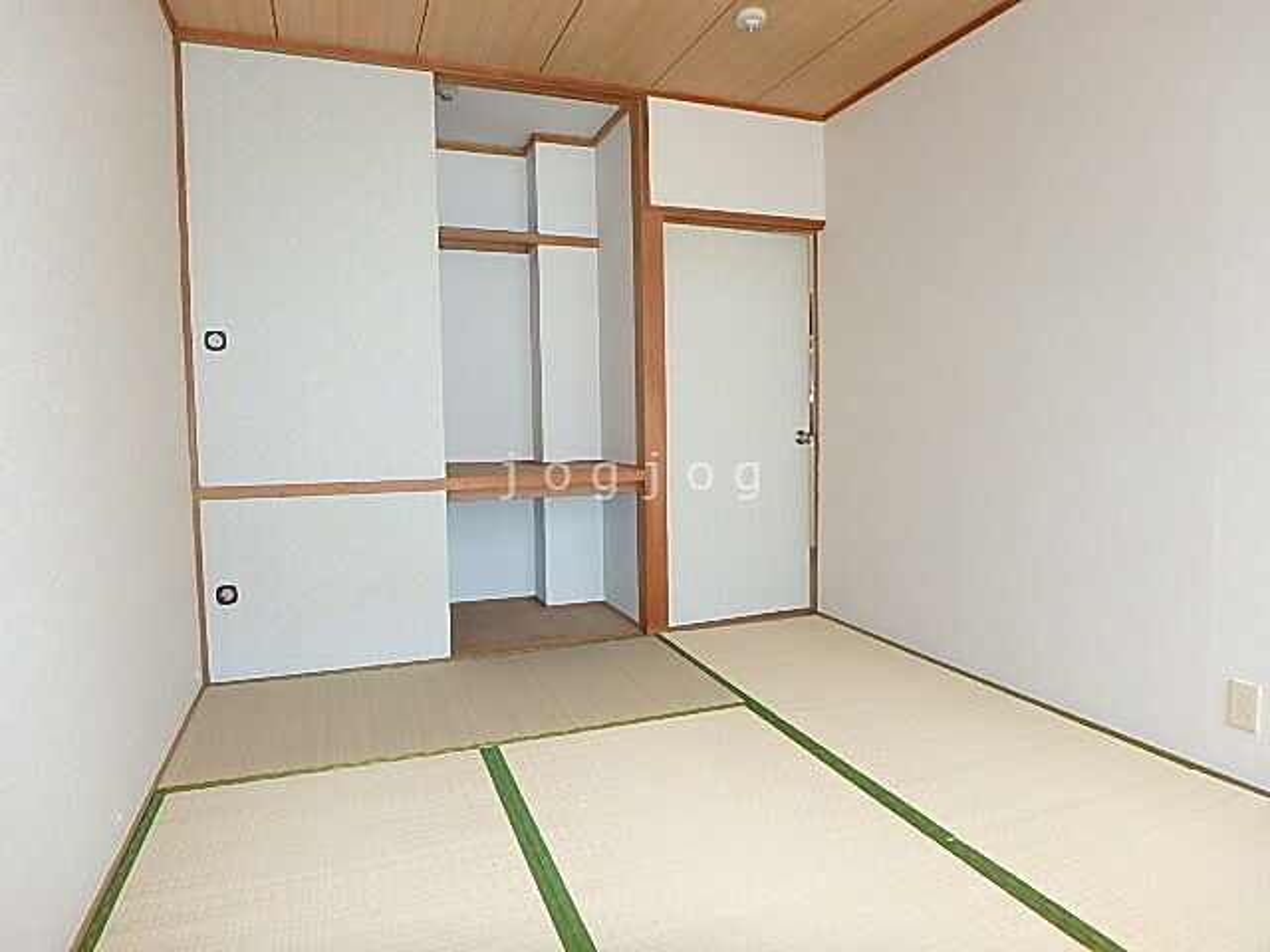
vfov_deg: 63.4
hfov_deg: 79.0
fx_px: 770
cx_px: 635
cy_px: 476
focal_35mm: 21
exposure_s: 1/30
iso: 250
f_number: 3.5
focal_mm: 3.7
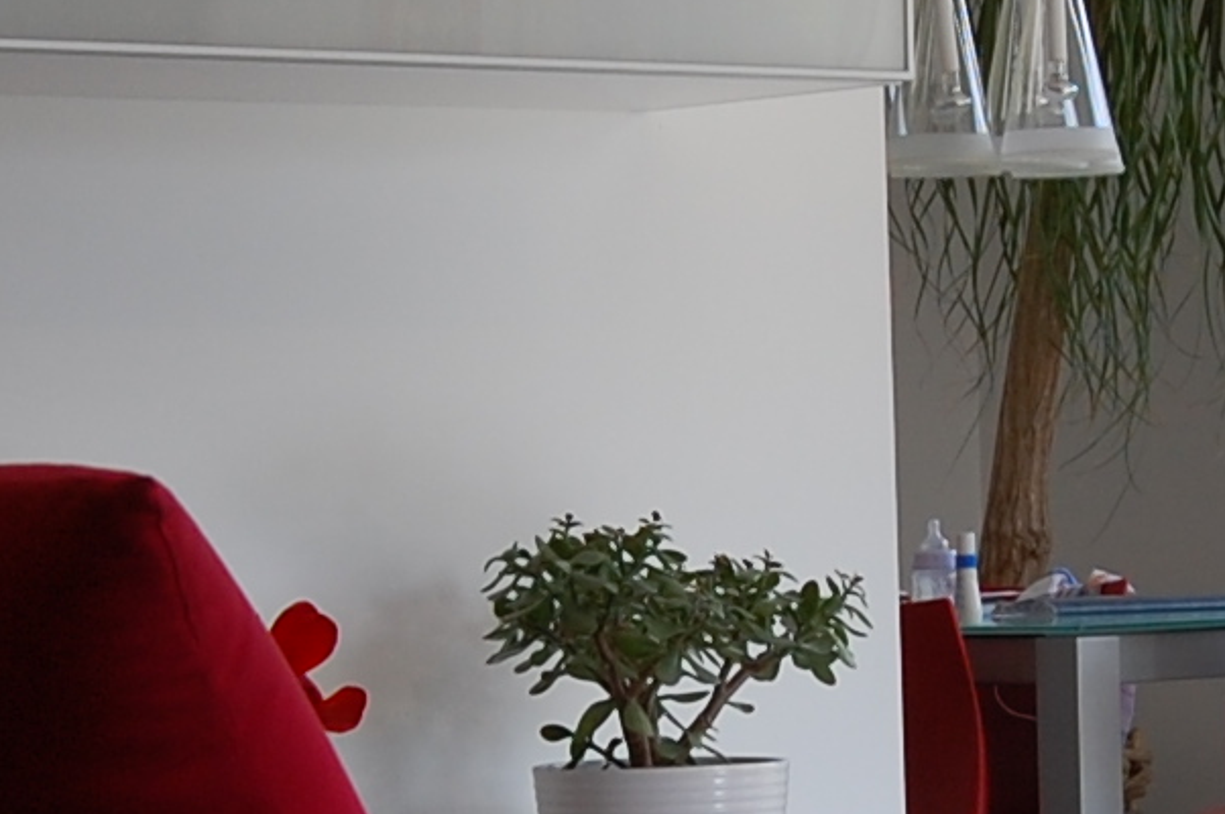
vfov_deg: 7.6
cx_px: 680
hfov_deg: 11.4
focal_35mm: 180
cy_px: 541
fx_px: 6118
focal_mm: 24
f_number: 5.6
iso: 200
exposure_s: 1/125
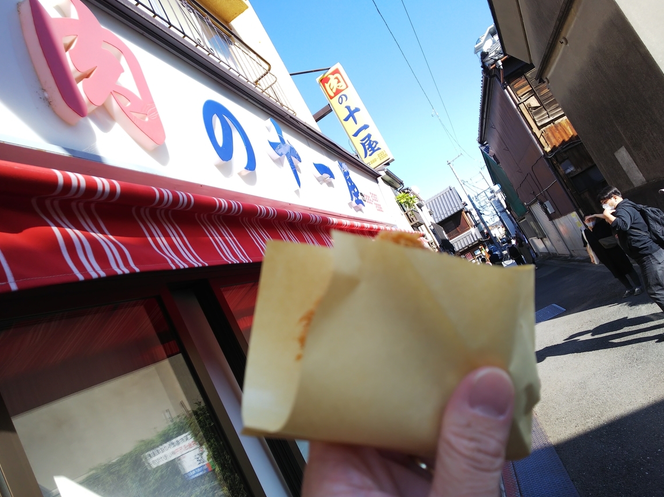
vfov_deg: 58.8
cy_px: 252
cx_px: 330
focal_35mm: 23
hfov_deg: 73.9
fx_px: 441
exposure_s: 1/483
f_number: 1.94
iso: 32
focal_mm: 3.4
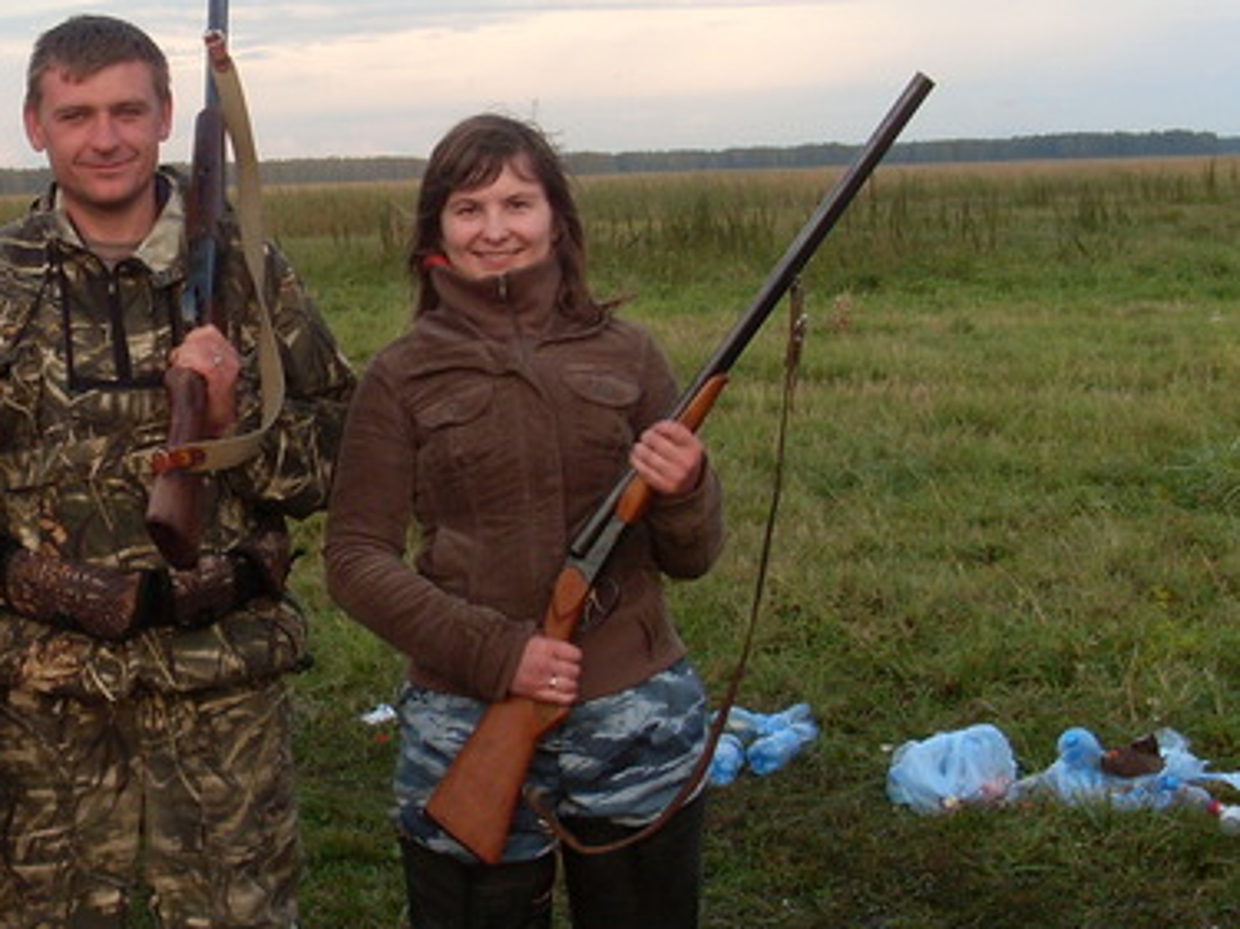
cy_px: 382
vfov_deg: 20.7
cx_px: 155
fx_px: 2543
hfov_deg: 26.6
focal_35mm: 71
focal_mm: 6.3
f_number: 3
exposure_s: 1/180
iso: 80
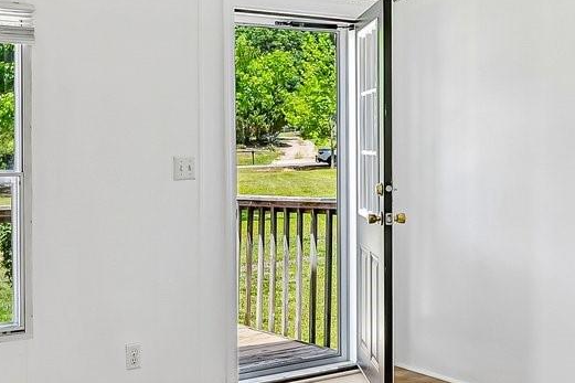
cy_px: 166
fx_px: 878
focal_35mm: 55
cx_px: 275
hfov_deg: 36.2
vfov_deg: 24.6
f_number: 8
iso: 100
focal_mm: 14
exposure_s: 1/40
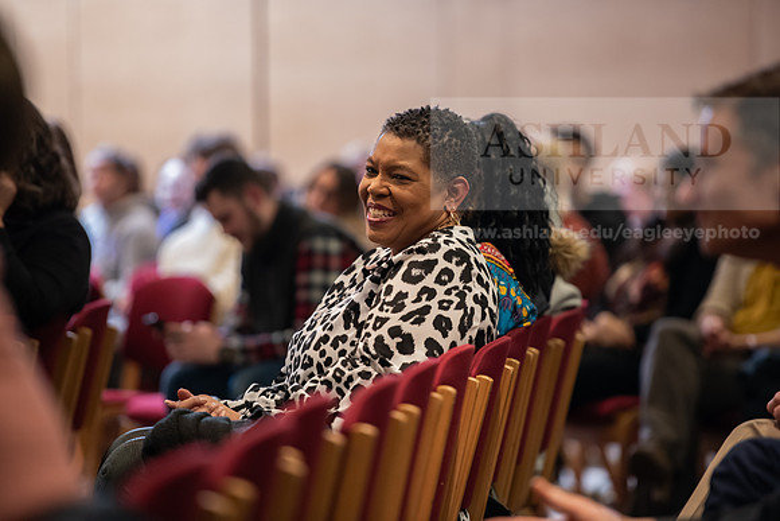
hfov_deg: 10.8
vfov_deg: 7.2
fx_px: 4117
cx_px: 390
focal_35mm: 190
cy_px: 260
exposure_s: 1/200
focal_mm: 190
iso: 2000
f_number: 2.8
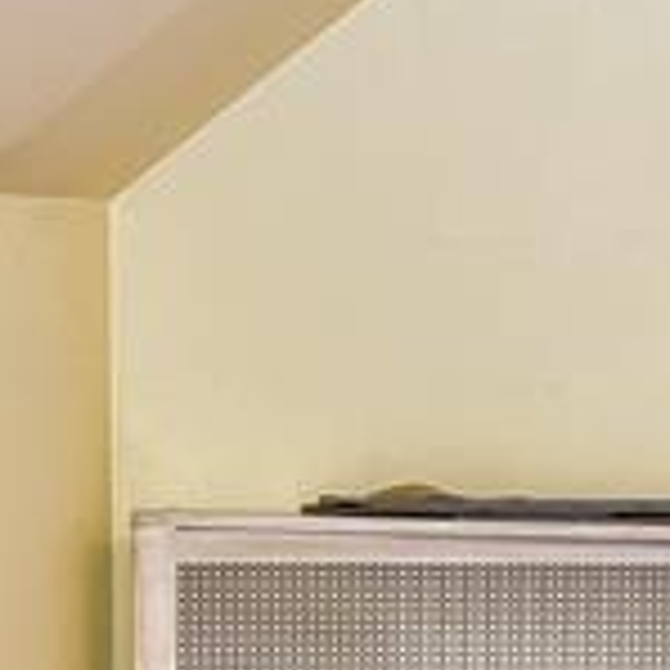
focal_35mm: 105
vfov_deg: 16.5
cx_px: 1111
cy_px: 434
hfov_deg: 14.9
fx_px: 2299
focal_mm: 18
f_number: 3.2
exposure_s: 1/50
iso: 400
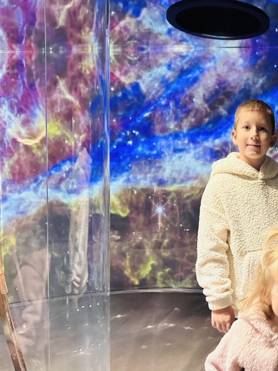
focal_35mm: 37
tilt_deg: -4.5
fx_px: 396
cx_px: 271
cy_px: 206
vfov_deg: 50.0
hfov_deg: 35.4
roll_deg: -1.4
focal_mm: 6.86
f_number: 1.78
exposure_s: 1/30
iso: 1000
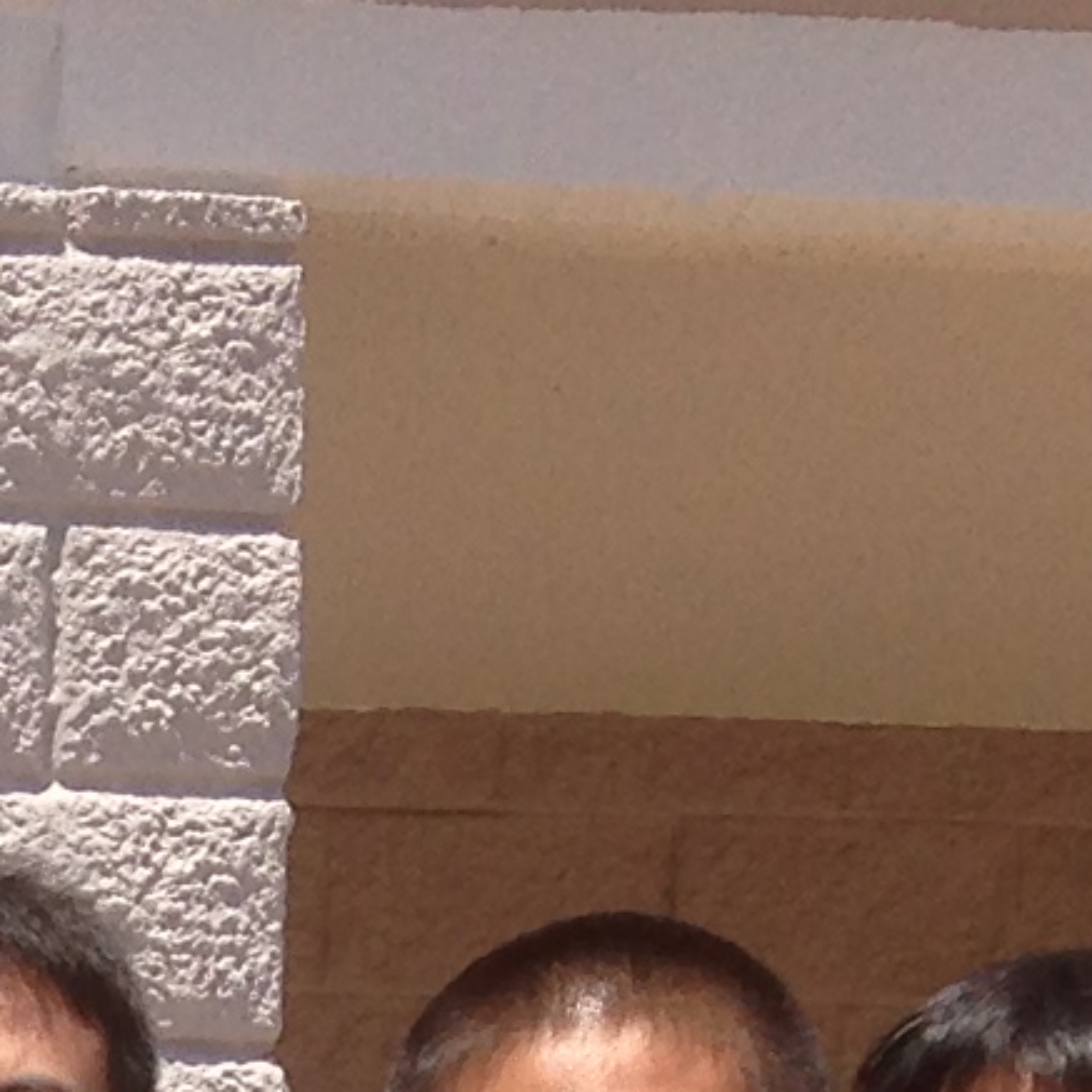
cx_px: -1382
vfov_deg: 7.5
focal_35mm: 218
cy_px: 2701
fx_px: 7780
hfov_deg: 7.6
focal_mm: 4.13
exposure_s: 1/1290
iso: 50
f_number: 2.4
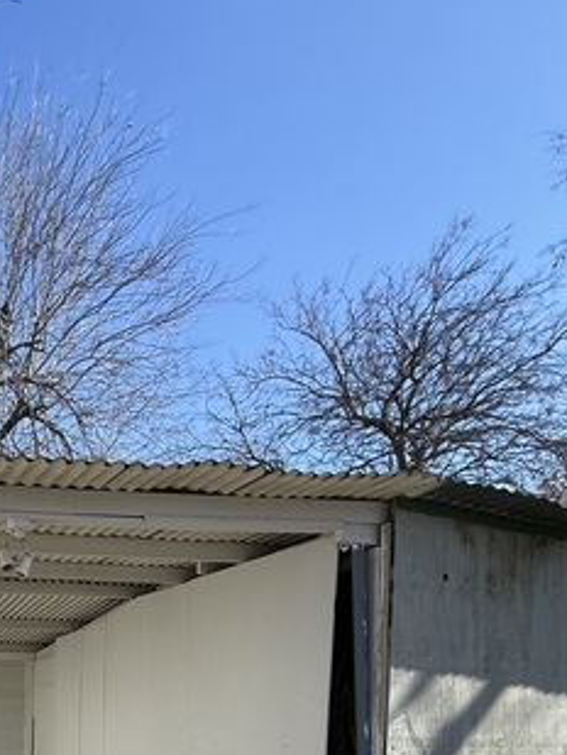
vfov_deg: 50.3
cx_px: 2
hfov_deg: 42.0
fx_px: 633
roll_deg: -0.7
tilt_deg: -3.7
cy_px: 750
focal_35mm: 29
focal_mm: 2.22
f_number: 2.2
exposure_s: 1/864
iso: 50
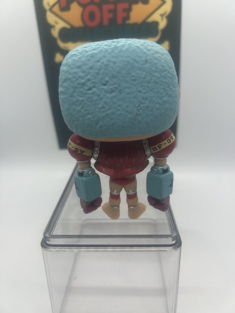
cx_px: 118
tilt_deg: -19.4
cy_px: 156
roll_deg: +2.4
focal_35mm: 26
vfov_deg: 67.3
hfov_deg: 53.1
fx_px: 235
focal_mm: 5.7
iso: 40
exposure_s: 1/266
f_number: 1.5
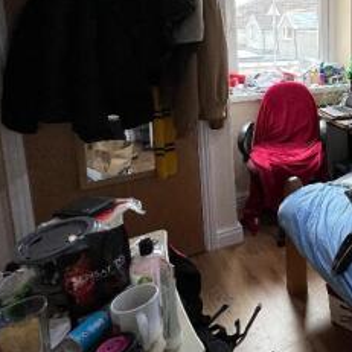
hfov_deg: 41.1
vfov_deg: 52.6
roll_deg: -1.3
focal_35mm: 29
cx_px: 409
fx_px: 334
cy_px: 78
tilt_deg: -8.6
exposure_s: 1/100
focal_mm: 1.57
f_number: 1.8
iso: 160
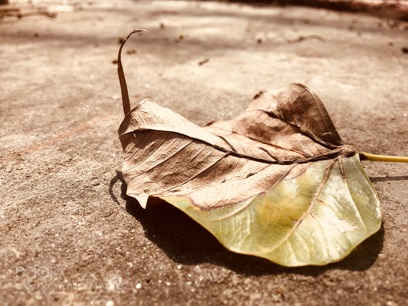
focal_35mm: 29
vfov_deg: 48.2
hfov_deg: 61.7
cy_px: 153
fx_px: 342
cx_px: 204
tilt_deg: -25.3
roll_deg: -0.9
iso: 25
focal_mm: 4.15
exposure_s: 1/1304
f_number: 2.2
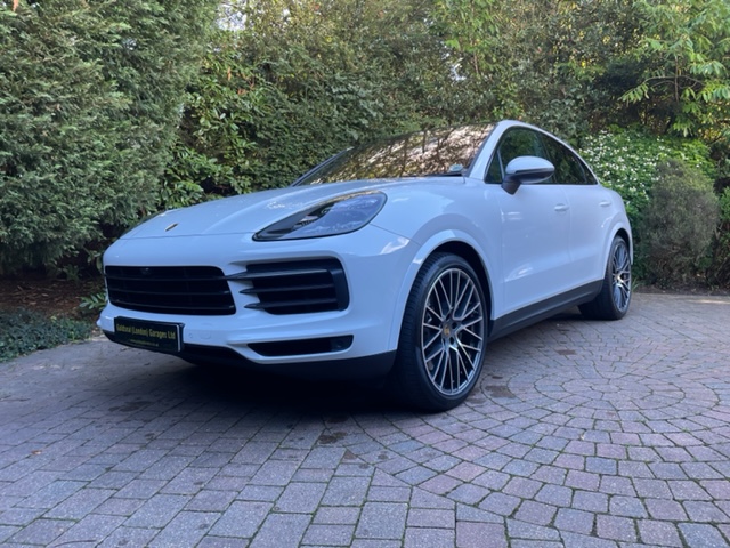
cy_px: 274
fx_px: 548
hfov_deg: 67.3
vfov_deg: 53.1
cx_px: 365
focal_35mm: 26
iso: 50
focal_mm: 4.2
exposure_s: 1/121
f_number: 1.6
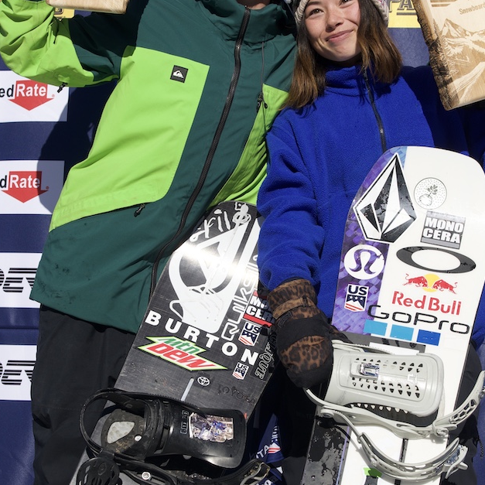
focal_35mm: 83
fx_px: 1316
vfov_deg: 20.9
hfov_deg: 20.9
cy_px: 287
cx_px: 244
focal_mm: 34
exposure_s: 1/1600
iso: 160
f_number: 5.6
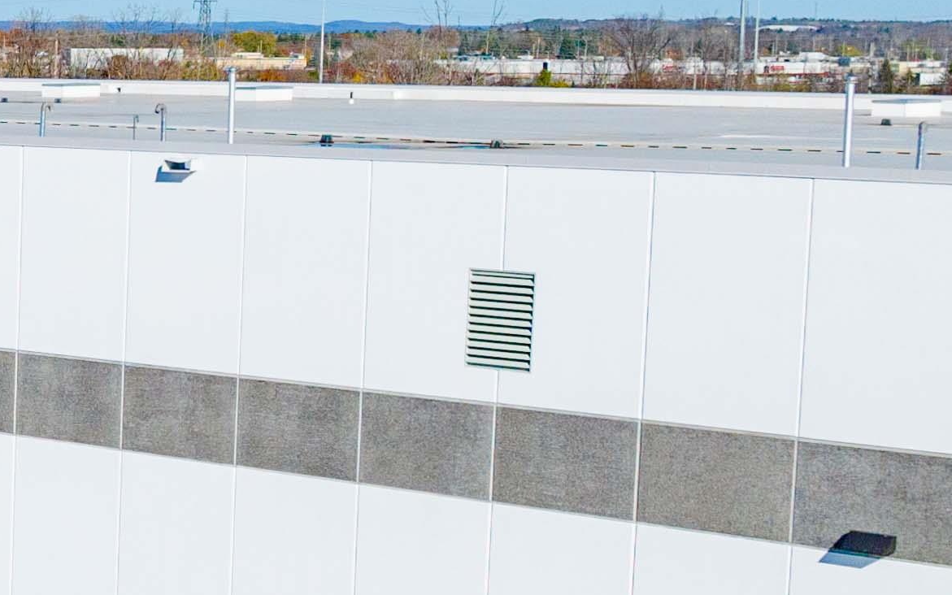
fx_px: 2958
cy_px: 460
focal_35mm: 114
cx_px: -550
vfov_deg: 11.5
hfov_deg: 16.4
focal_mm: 12.29
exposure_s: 1/6400
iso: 110
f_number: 2.8
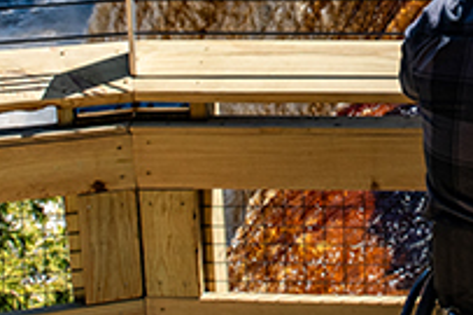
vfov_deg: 16.5
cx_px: 440
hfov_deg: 24.5
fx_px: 1050
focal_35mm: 80
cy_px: -26
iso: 400
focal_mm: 18
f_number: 5.6
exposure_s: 1/1600
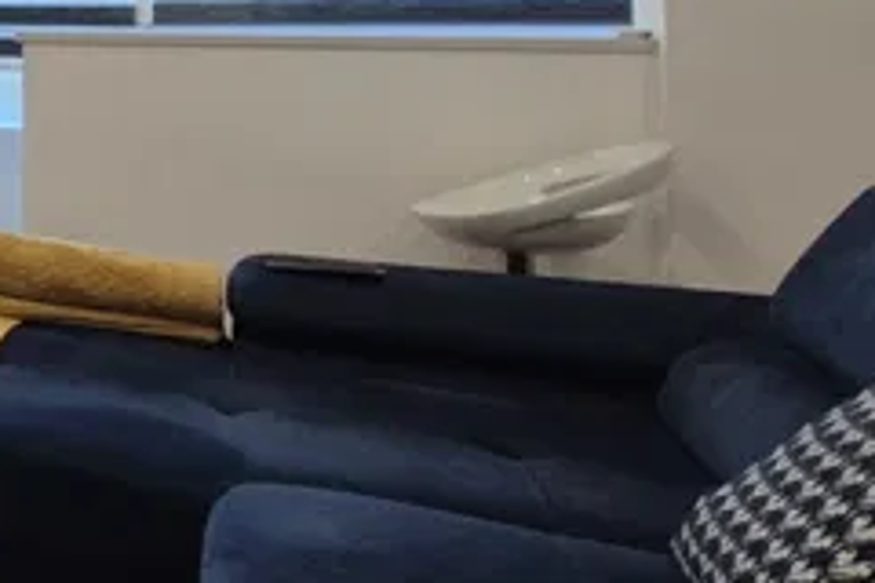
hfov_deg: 25.3
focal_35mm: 45
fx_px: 1094
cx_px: -572
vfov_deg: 28.1
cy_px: 0
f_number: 2.2
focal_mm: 2.2
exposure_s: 1/50
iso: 250
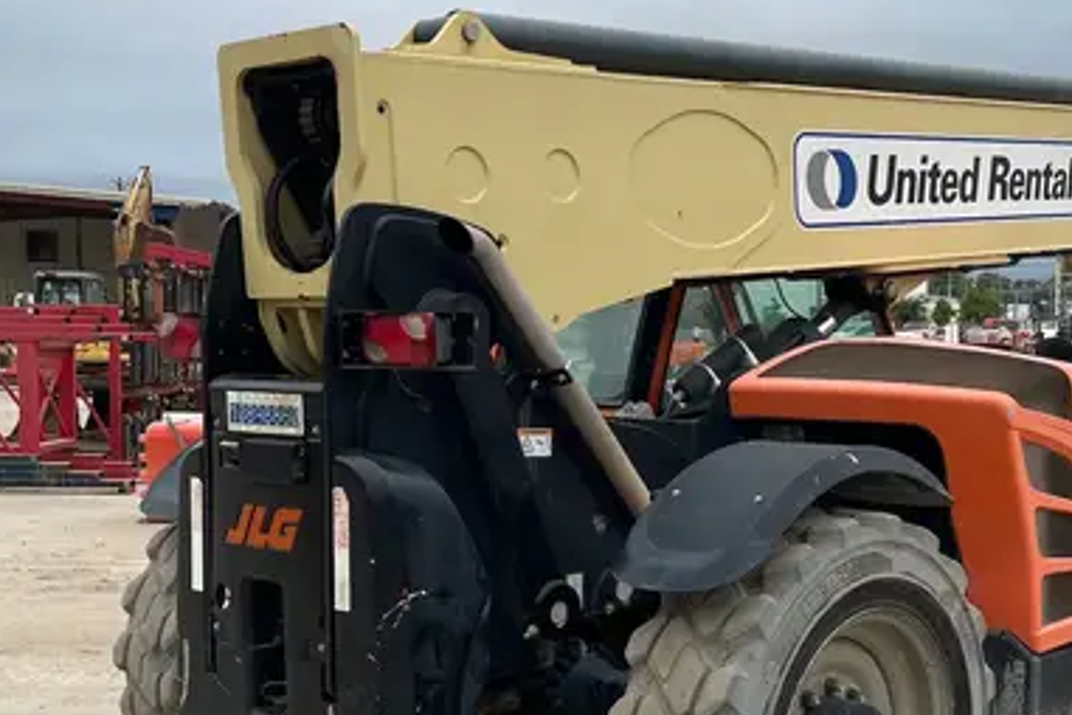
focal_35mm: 52
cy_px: 443
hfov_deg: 37.5
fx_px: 1548
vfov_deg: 25.9
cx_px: 768
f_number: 1.6
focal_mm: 5.1
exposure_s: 1/1225
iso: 50
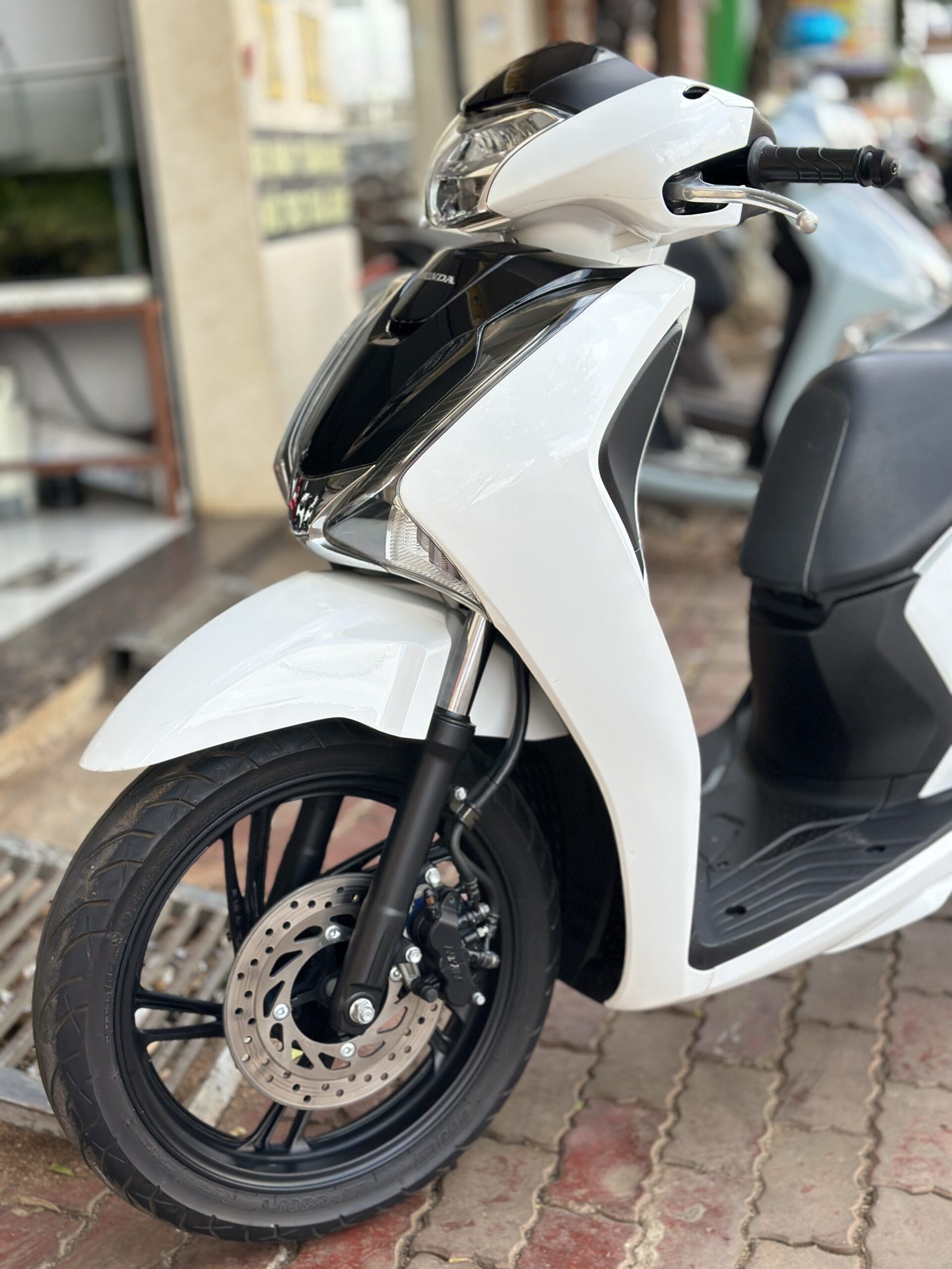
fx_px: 1760
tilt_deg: -14.1
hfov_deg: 30.3
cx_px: 476
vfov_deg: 39.7
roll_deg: +4.1
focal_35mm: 48
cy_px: 634
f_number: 1.78
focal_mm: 6.86
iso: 80
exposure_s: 1/524
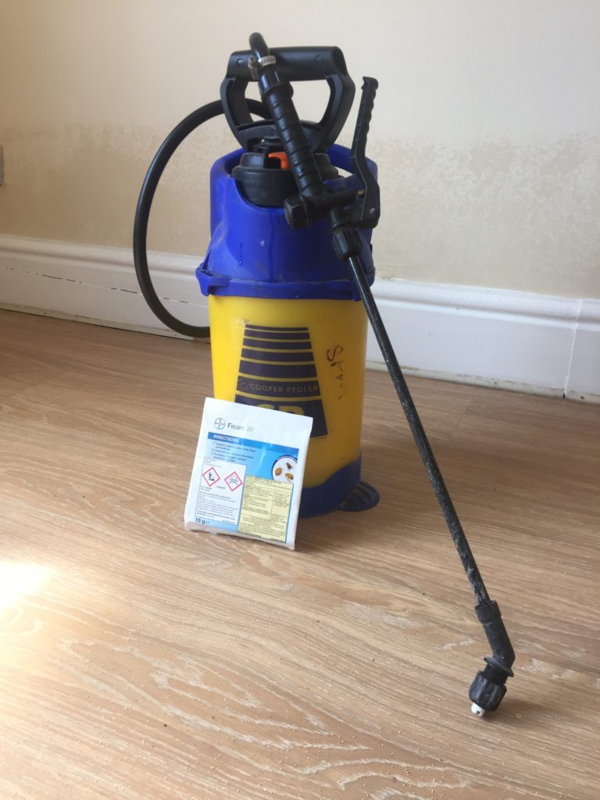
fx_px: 670
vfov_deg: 61.7
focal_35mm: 29
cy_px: 400
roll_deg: -1.0
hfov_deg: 48.2
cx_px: 300
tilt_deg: -20.8
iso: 50
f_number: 2.2
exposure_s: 1/100
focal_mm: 4.15
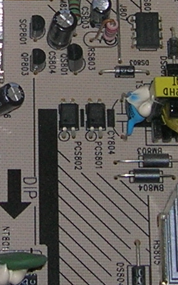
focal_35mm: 181
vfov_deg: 11.5
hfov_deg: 7.2
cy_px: 16
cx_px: -1
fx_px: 1406
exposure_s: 1/60.1
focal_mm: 5.7
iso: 50
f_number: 2.9
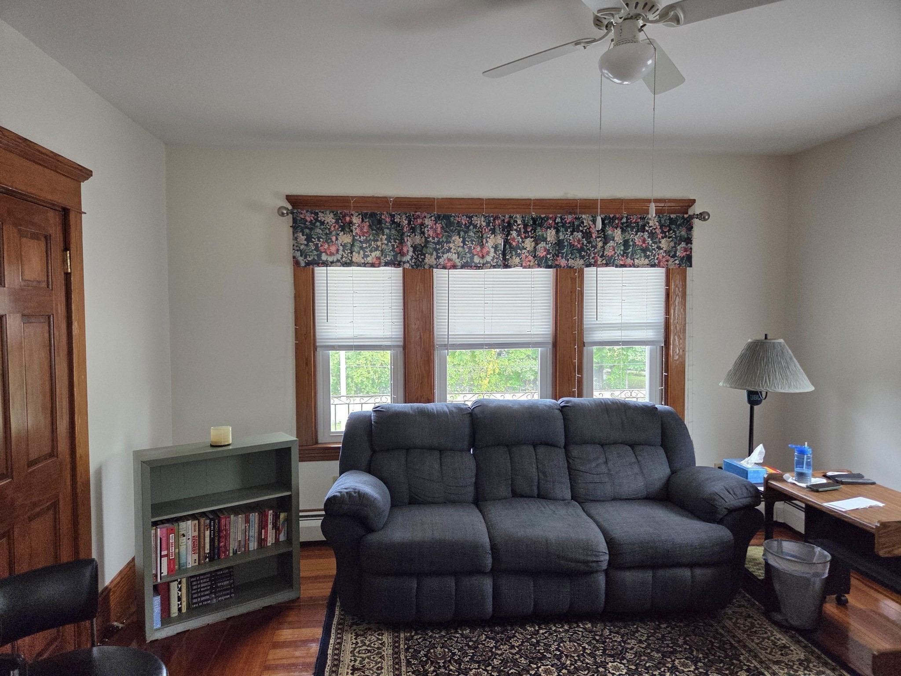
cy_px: 338
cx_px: 450
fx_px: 599
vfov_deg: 58.9
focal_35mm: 23
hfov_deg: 73.9
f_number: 1.8
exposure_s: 1/120
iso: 250
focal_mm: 5.4
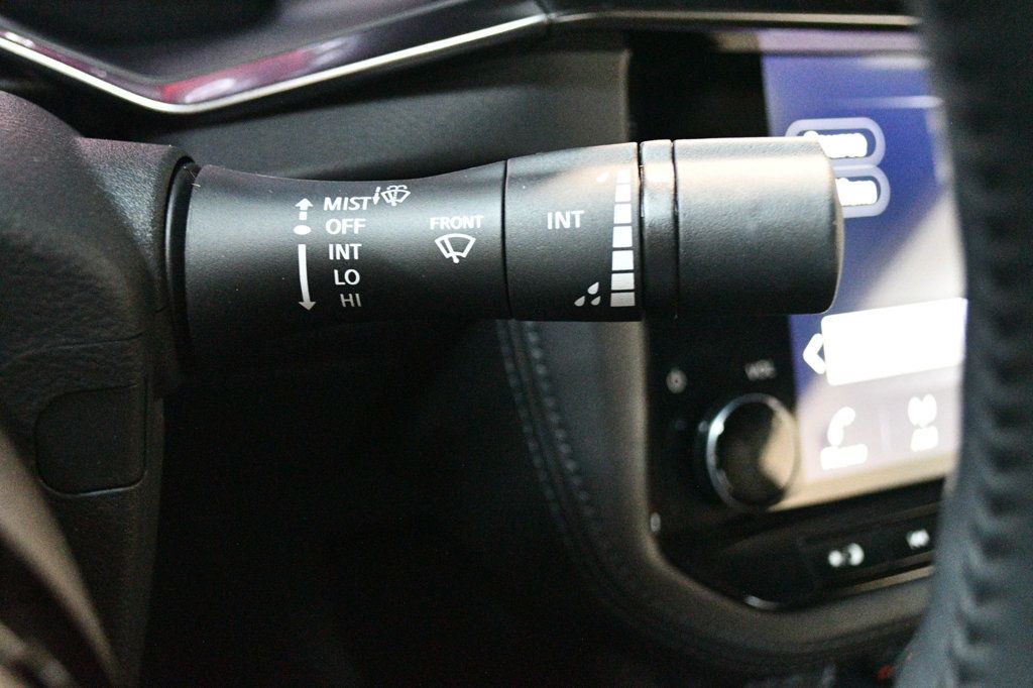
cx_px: 516
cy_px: 344
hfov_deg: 43.6
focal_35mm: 45
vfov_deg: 29.8
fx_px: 1291
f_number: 4.5
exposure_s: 1/25
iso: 12800
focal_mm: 30
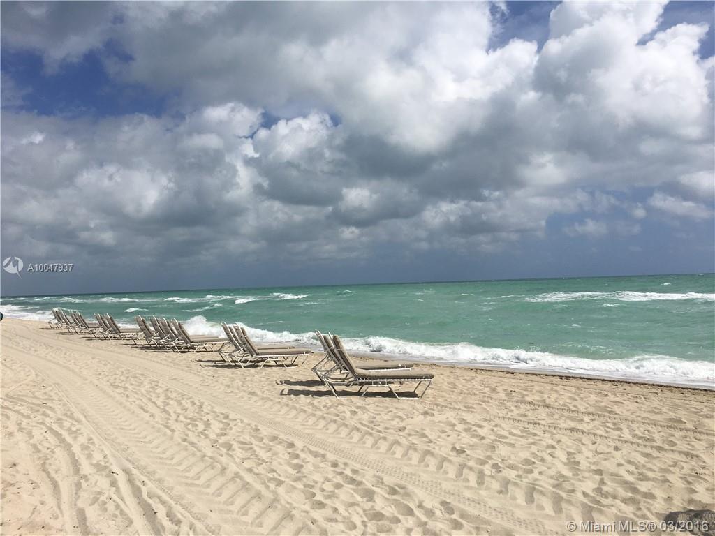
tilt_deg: +3.5
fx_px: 599
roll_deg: +0.9
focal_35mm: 29
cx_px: 358
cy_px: 268
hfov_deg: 61.7
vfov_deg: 48.2
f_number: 2.2
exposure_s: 1/5495
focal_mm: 4.15
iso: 25
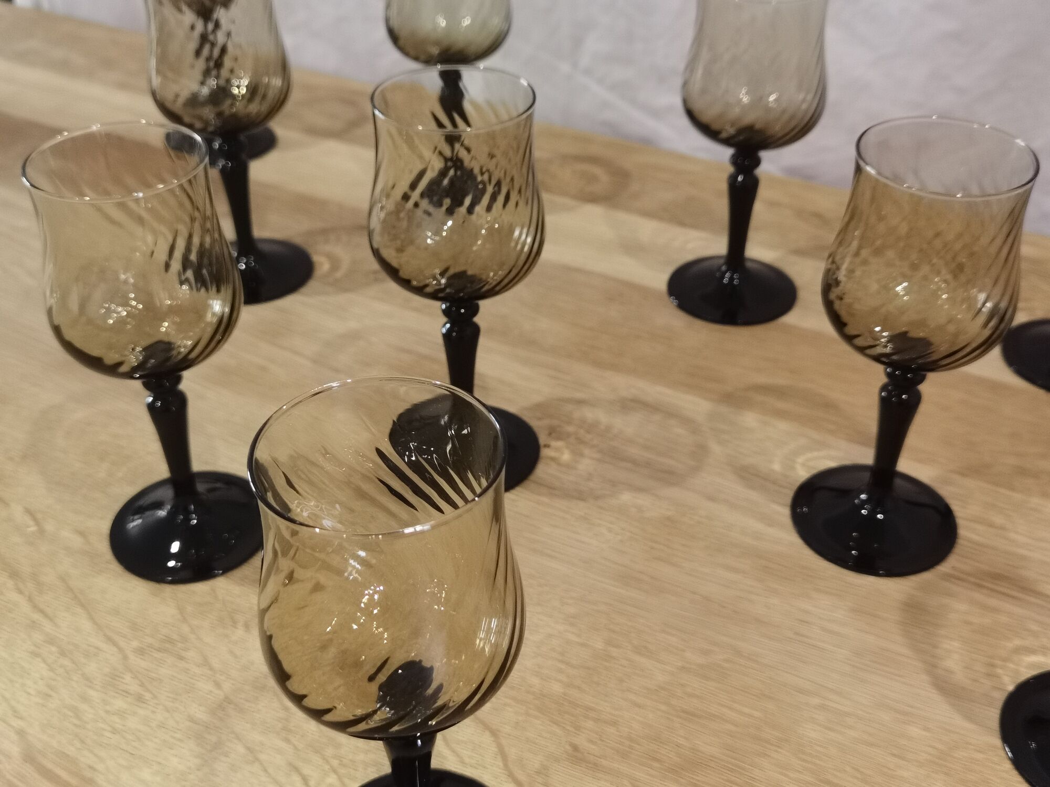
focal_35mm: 39
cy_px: 394
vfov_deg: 36.8
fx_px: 1183
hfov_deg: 47.9
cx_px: 525
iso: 250
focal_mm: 6.71
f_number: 1.9
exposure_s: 1/100
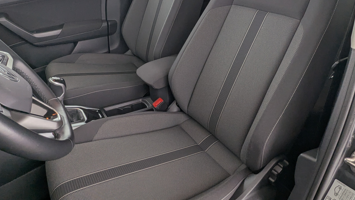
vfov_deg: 45.9
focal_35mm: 25
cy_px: 88
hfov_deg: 73.8
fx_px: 235
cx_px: 196
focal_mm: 2.35
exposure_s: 1/39.5
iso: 54
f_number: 2.2
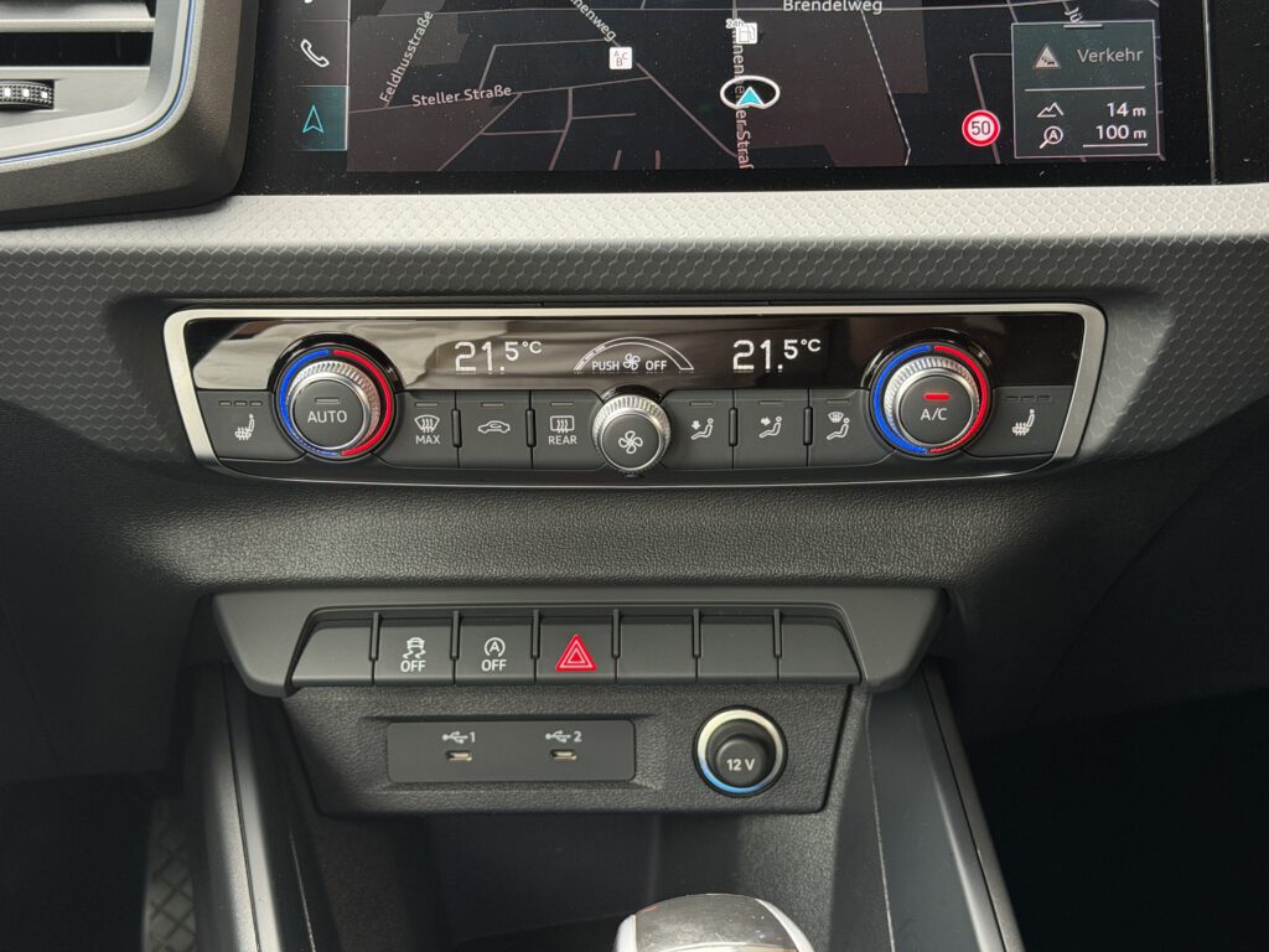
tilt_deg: -21.3
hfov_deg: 39.7
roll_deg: +0.7
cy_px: 476
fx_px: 1760
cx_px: 634
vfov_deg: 30.3
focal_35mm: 48
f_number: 1.78
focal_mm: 6.76
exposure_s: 1/85
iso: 125
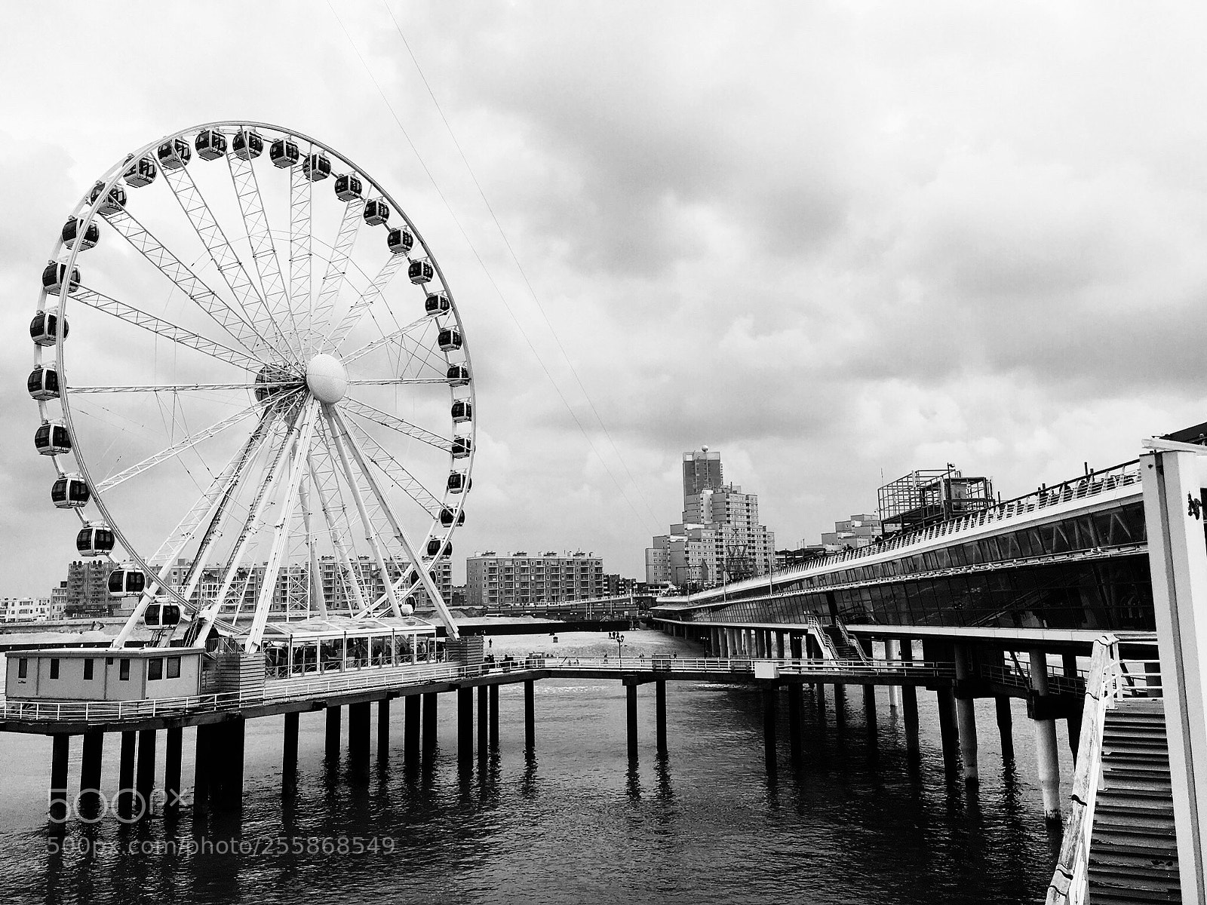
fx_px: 1011
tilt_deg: +8.0
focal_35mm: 29
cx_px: 604
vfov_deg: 48.2
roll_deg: +0.5
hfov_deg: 61.7
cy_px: 452
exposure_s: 1/2331
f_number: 2.2
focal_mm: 4.15
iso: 25
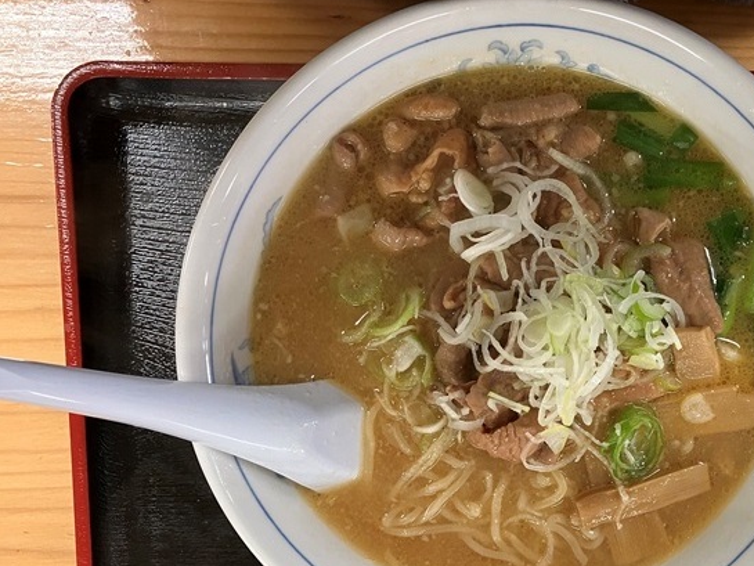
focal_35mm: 37
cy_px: 347
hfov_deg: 49.4
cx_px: 495
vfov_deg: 38.5
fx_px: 806
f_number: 1.8
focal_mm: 3.99
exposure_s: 1/50
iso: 125
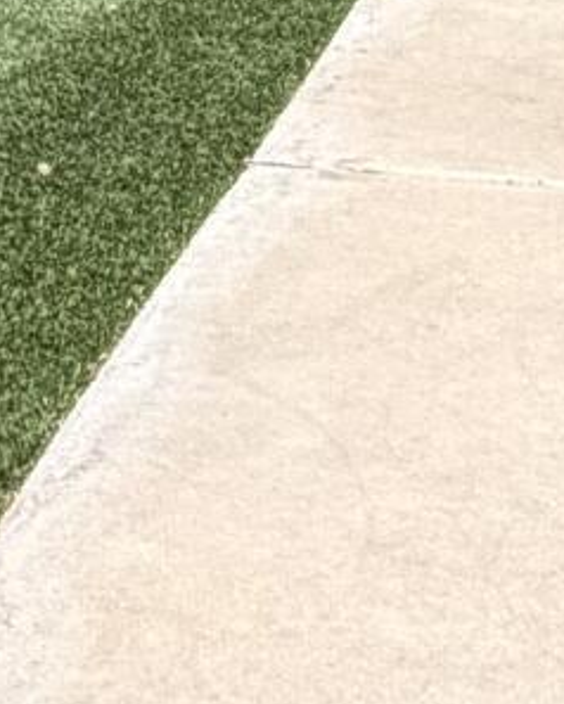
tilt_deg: +6.2
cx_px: 206
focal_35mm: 138
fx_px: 2876
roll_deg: -0.3
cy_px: -1048
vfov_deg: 11.3
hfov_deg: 11.2
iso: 25
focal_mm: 2.22
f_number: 2.2
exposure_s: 1/770
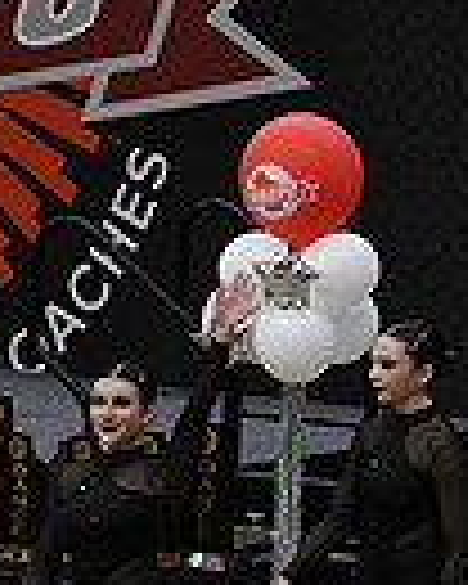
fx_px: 7601
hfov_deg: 3.5
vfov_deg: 4.4
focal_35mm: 439
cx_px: -778
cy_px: 632
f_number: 4
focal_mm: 70
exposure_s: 1/500
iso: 5000
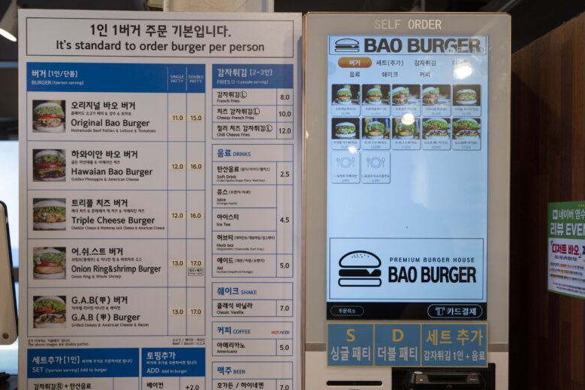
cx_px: 234
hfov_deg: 51.5
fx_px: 601
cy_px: 230
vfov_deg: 35.9
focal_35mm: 37
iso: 400
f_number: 4
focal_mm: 28
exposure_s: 1/160
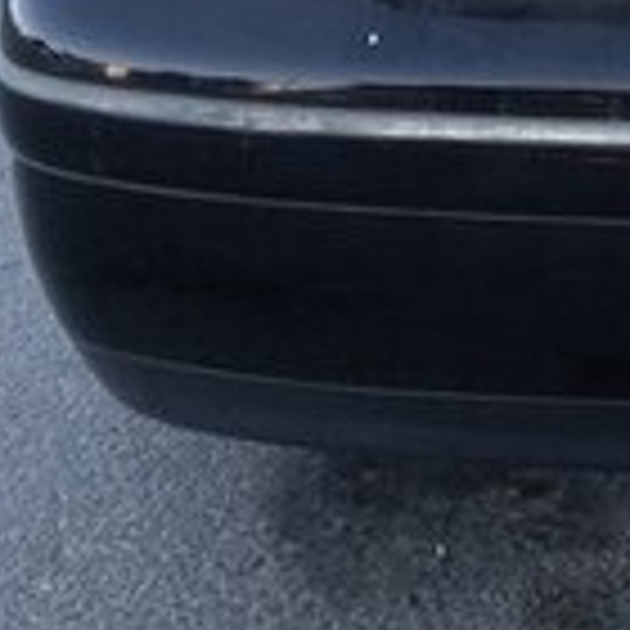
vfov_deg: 12.4
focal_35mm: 129
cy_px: -479
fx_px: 2656
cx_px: 1040
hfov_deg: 12.6
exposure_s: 1/100
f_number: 2.2
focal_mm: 3.3
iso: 80
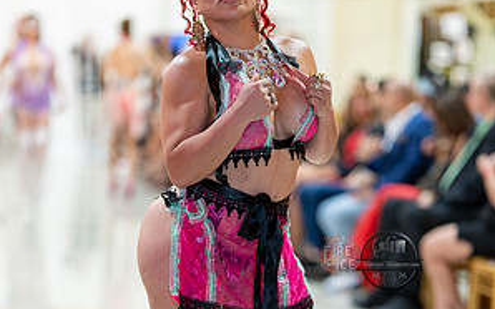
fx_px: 1767
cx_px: 248
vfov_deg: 10.0
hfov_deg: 16.0
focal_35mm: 131
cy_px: 261
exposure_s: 1/160
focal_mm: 85
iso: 400
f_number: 1.4
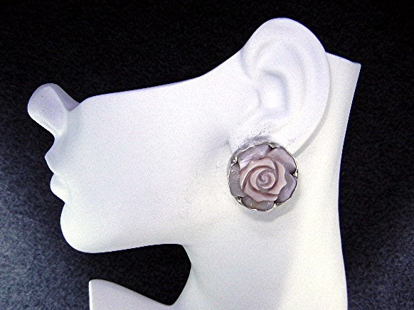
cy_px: 167
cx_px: 196
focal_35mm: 33
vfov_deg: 42.9
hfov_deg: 55.3
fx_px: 395
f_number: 7
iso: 319
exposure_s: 1/30
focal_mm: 5.4
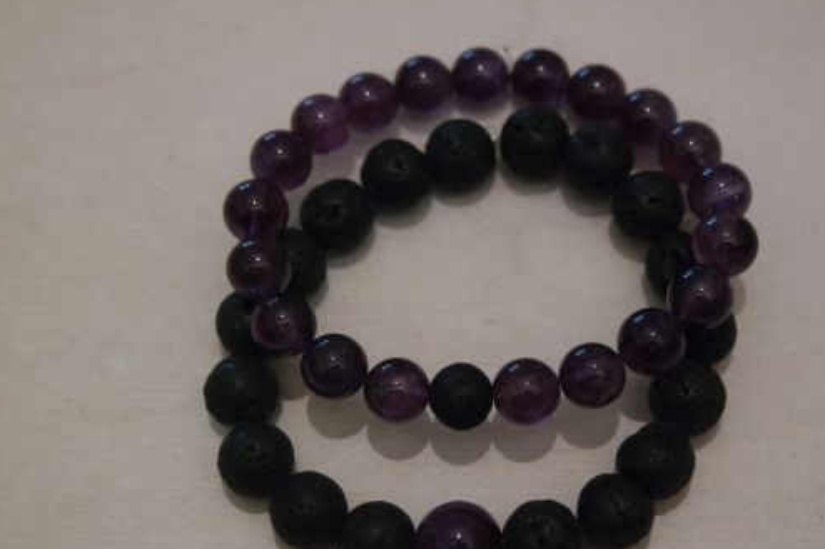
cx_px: 483
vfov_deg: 20.0
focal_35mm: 68
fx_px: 1558
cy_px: 315
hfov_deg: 29.6
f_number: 5
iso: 3200
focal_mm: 37
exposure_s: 1/60
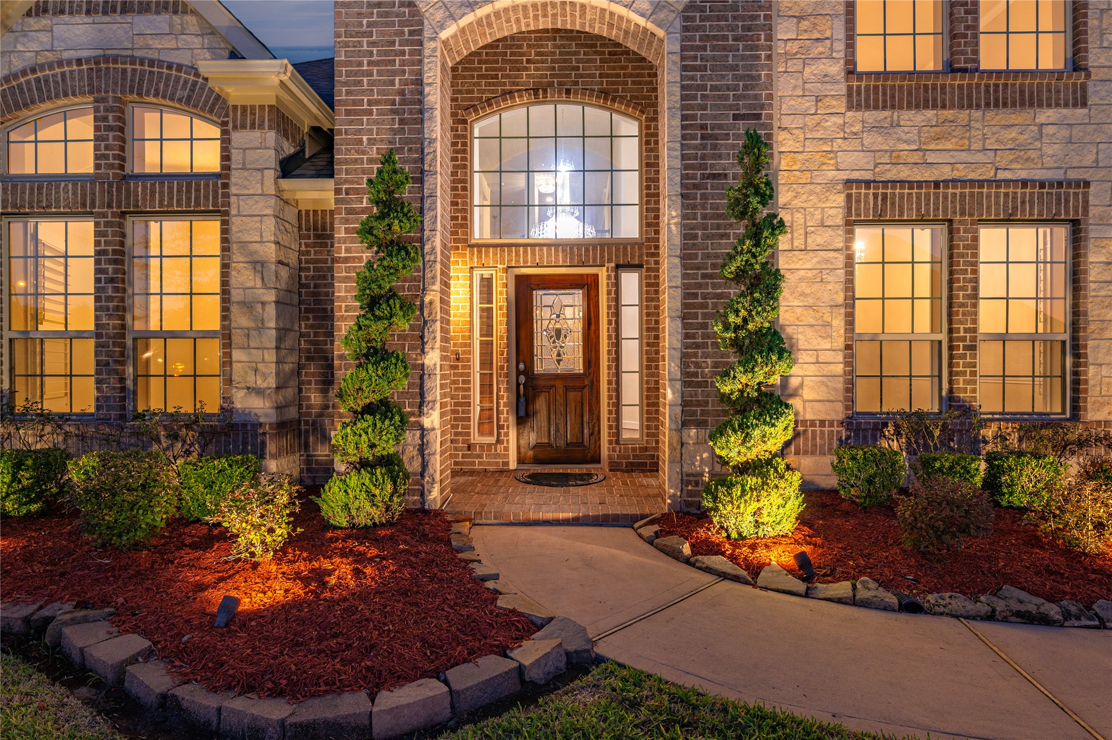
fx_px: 556
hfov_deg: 90.0
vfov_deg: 67.3
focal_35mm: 18
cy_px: 370
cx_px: 556
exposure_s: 2
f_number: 9
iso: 125
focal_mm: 18
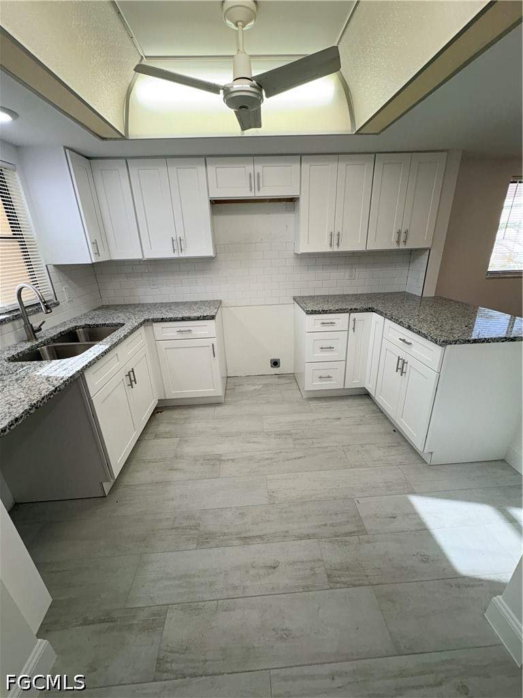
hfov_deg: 85.7
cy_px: 349
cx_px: 262
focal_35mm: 14
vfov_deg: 102.1
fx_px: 282
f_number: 2.2
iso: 64
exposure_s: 1/120
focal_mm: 2.22
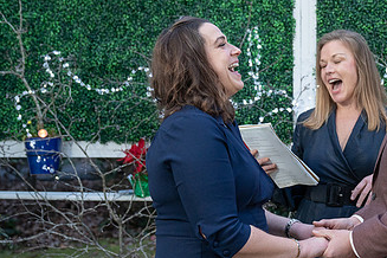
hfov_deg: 26.7
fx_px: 795
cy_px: 123
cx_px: 323
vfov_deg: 18.4
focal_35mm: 74
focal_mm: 40
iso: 2000
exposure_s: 1/100
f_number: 3.5
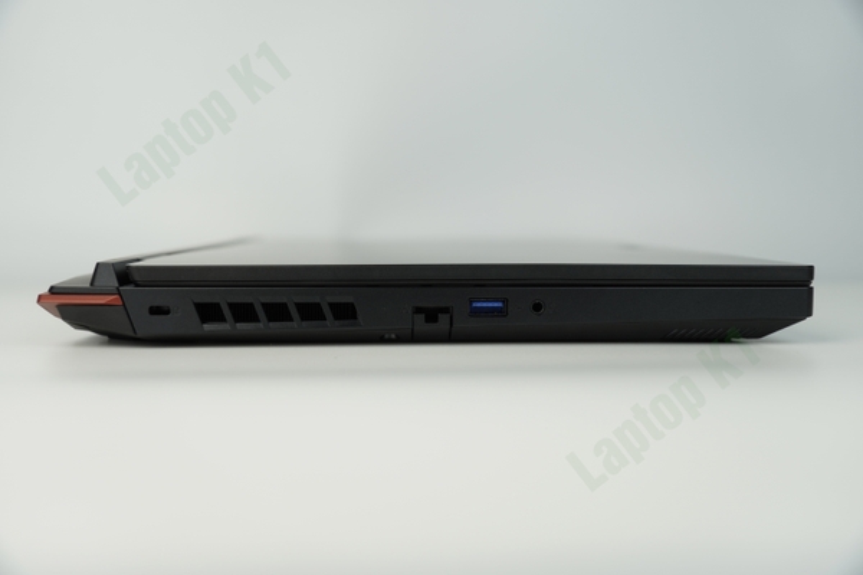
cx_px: 432
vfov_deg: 35.5
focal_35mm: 38
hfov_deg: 51.3
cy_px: 288
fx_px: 899
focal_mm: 25
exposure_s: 1/160
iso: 100
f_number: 2.8
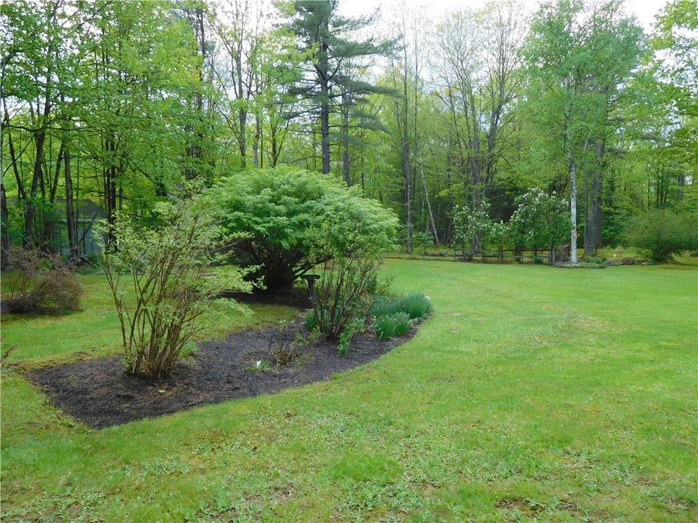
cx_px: 349
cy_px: 262
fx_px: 504
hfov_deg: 69.4
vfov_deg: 54.9
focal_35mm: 25
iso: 125
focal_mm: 4.5
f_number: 3.4
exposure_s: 1/320
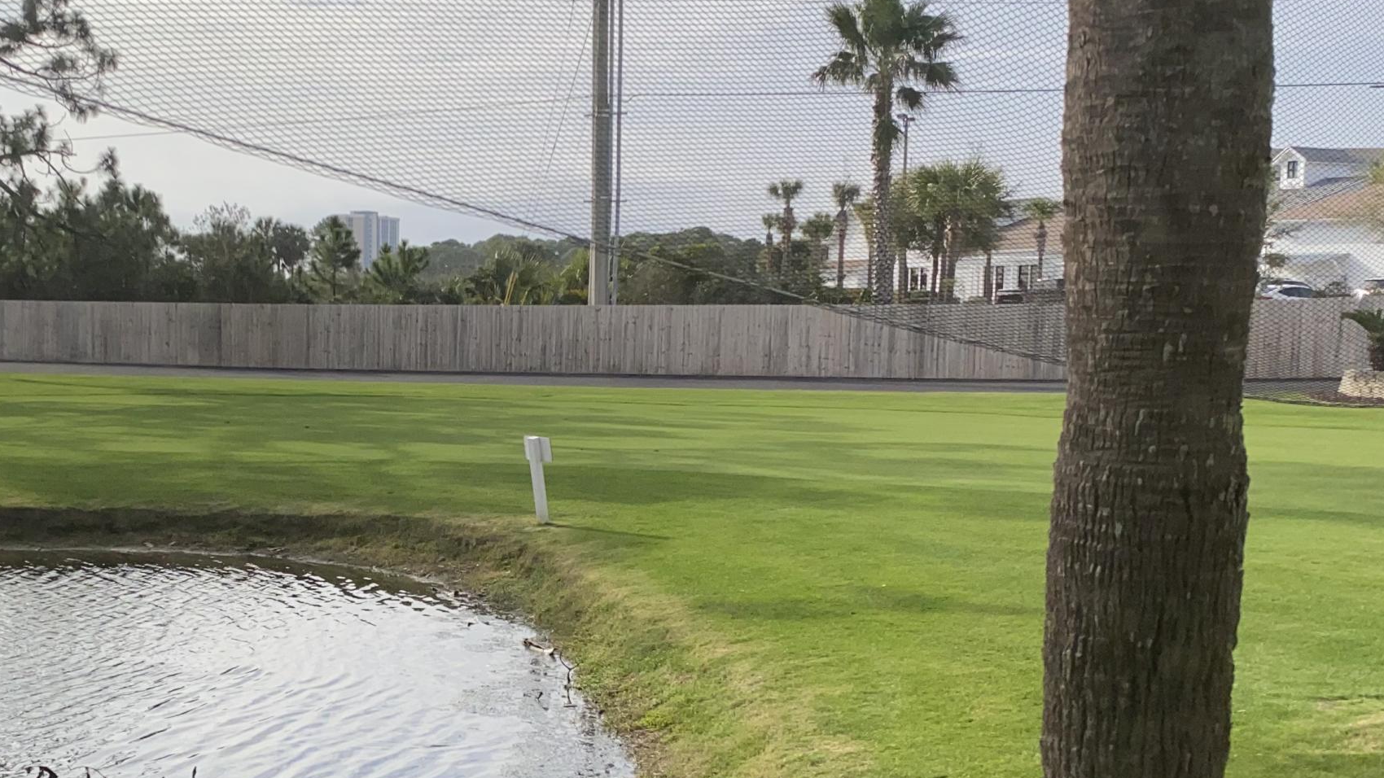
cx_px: 383
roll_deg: -0.9
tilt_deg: -5.6
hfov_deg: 40.4
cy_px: 480
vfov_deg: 23.9
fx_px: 1835
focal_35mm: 50
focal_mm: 4.25
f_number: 1.8
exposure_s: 1/2315
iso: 32
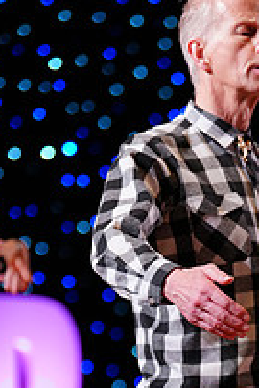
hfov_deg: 4.9
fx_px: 3027
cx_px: 344
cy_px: 463
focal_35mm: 281
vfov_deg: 7.3
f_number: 2.8
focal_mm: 98
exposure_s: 1/400
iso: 1250
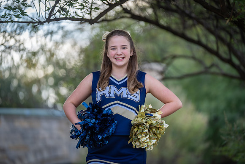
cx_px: 122
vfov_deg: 9.3
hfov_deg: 13.9
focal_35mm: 148
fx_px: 1007
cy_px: 82
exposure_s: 1/320
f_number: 2.8
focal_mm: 148
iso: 160
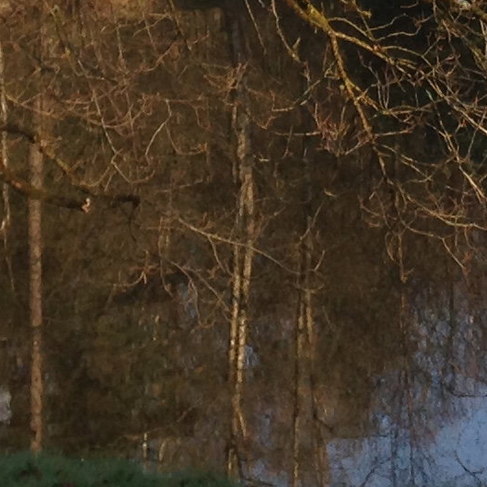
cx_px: 430
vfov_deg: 9.4
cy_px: -264
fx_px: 2865
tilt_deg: -2.4
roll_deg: +0.9
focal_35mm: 180
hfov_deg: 9.7
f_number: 2.4
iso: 50
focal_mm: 4.12
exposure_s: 1/387
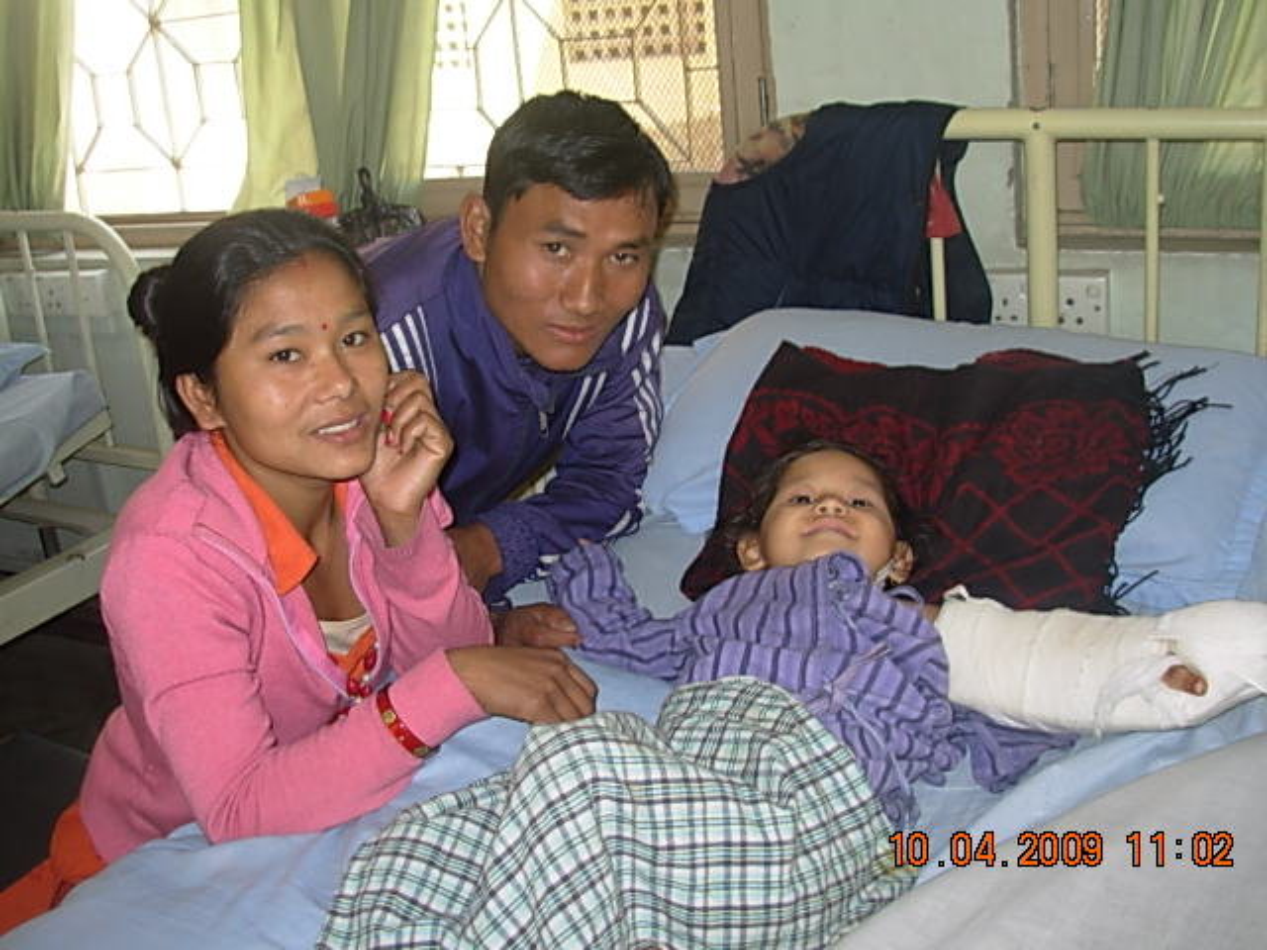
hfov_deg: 49.0
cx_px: 634
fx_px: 1391
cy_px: 475
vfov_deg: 37.7
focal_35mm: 38
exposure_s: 1/32
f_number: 2.9
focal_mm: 6.3
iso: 50
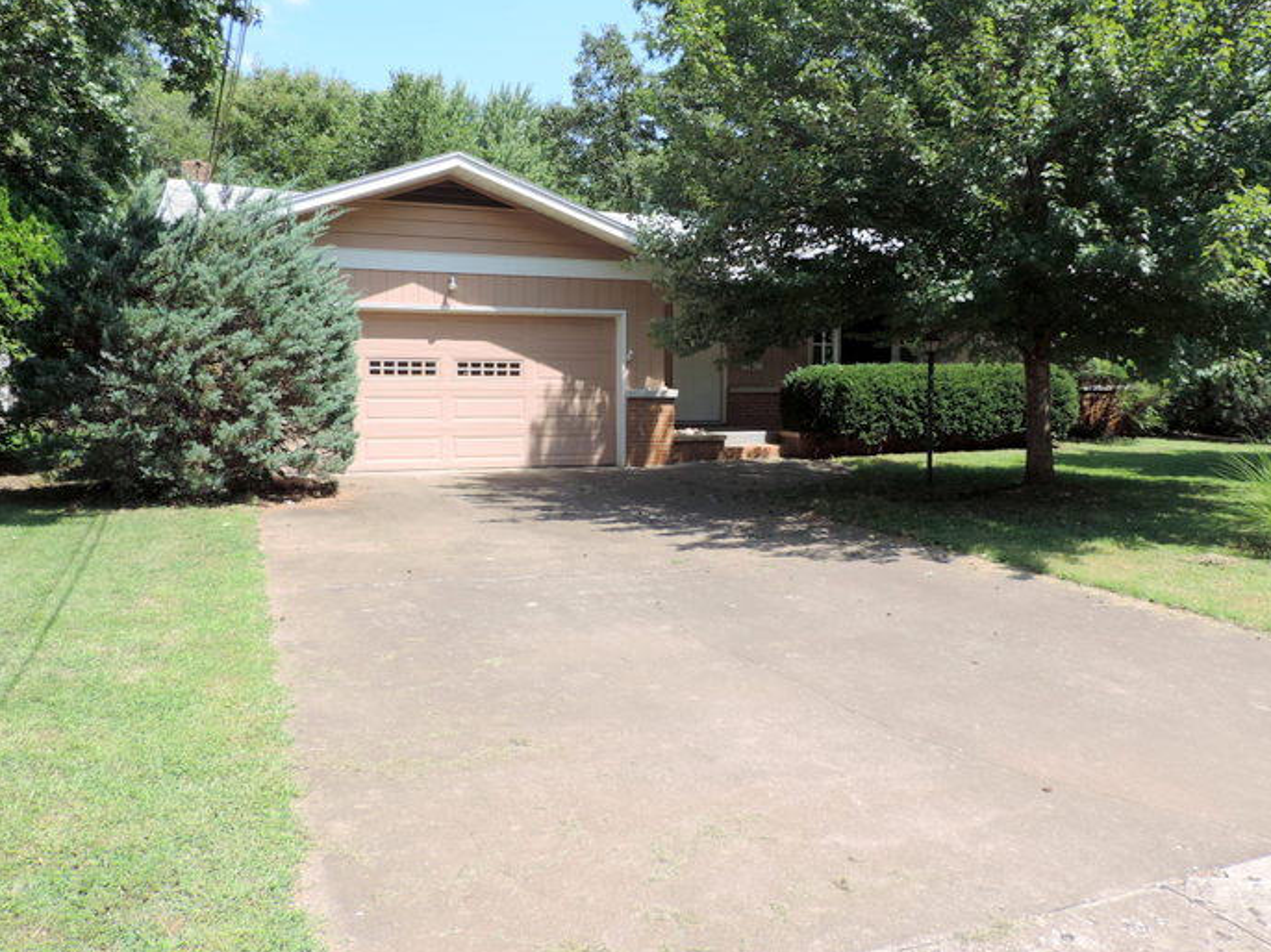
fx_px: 1028
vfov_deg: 49.6
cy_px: 413
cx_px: 650
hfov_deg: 63.5
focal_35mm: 28
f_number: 3
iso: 80
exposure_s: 1/500
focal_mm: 4.3
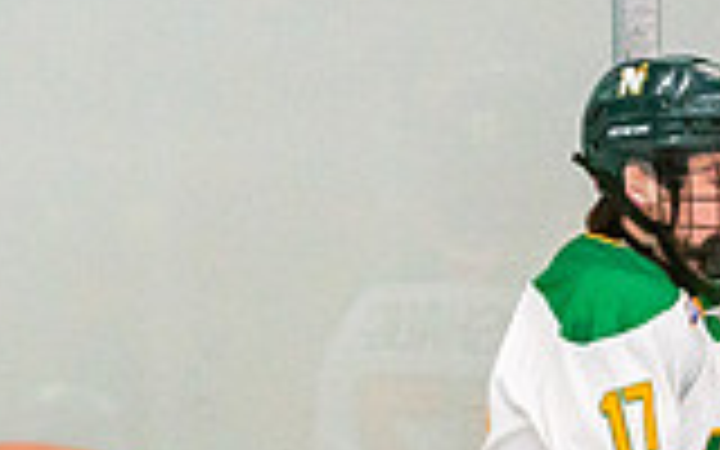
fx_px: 21702
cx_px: 757
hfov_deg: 1.9
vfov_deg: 1.2
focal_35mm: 1106
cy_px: 765
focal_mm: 200
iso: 3200
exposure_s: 1/1250
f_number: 2.8
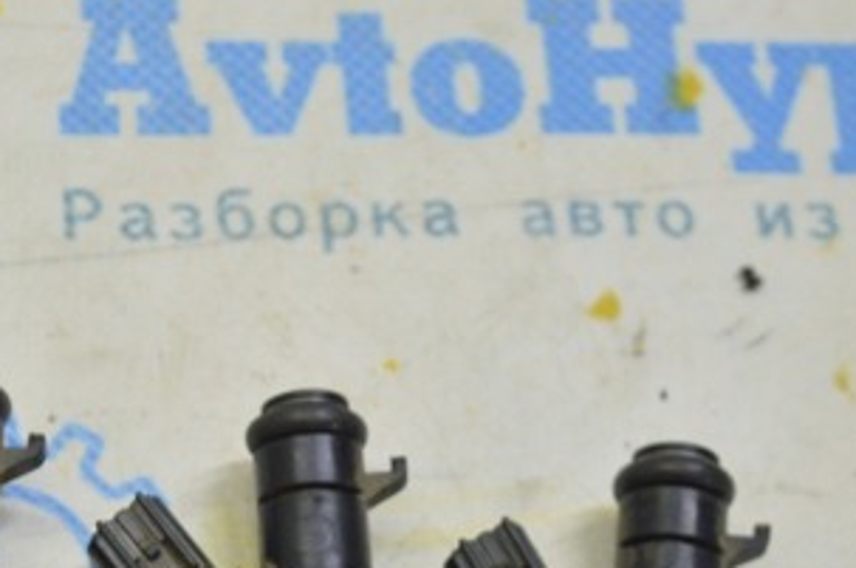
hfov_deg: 13.4
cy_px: 598
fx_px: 3608
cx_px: 59
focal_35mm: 152
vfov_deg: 8.9
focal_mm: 48
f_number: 5.6
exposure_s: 1/25
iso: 400
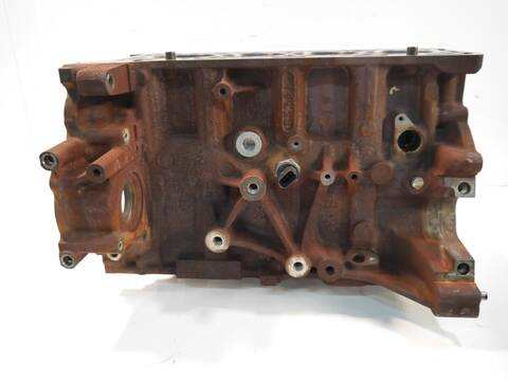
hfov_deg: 60.0
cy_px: 190
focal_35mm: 30
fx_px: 440
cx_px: 254
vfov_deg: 46.8
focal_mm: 15
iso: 1600
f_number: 3.5
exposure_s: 1/60
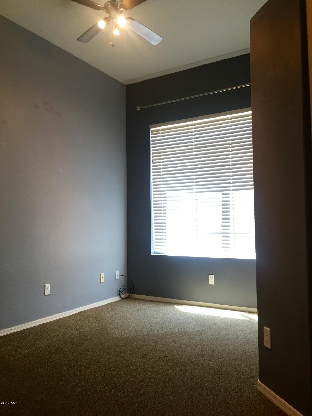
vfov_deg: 61.7
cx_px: 156
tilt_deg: +1.7
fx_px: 349
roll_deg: +0.3
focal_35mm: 29
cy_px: 208
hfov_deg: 48.2
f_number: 2.2
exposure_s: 1/30
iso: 100
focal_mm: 4.15
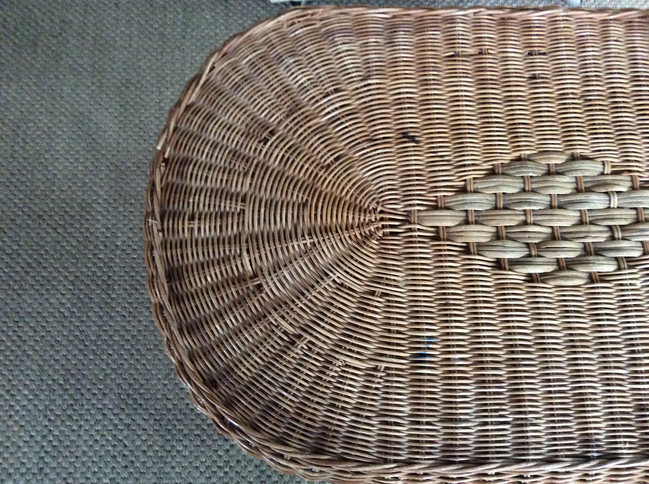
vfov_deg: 44.1
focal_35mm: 32
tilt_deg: -71.6
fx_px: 599
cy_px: 242
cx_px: 324
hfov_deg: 56.9
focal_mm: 3.3
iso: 250
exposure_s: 1/20
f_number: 2.4
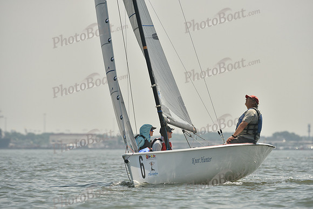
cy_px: 104
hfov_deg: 5.2
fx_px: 3478
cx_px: 156
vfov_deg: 3.4
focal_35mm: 400
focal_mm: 400
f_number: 8
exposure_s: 1/1250
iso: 320
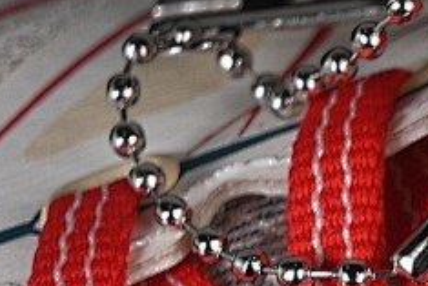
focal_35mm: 345
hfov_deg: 5.8
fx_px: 4104
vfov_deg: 4.0
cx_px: 942
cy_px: 346
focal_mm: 50
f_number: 7.1
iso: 160
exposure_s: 1/80
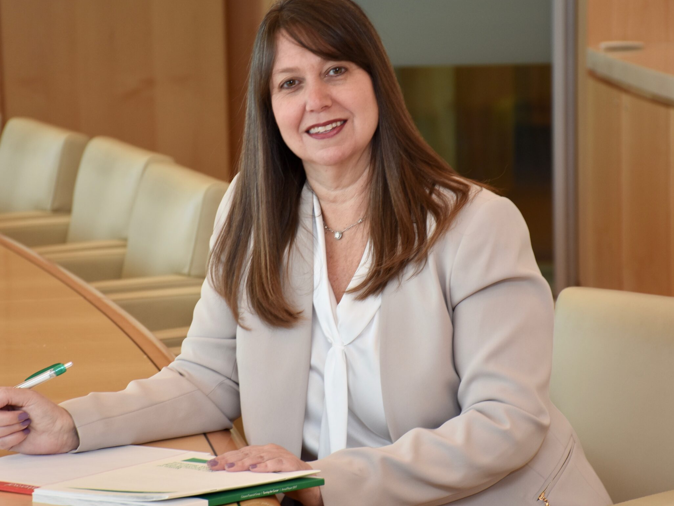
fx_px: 3322
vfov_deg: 8.7
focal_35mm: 171
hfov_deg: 11.6
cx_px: 336
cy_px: 251
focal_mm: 95
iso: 320
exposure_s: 1/40
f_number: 7.1
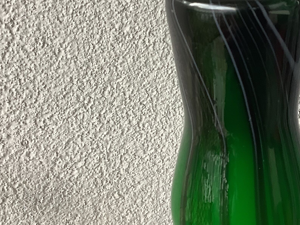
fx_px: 555
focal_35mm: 64
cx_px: 236
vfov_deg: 22.7
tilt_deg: -20.3
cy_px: 50
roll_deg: +1.7
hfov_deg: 29.6
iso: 80
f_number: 2.4
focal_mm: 3.3
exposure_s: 1/50
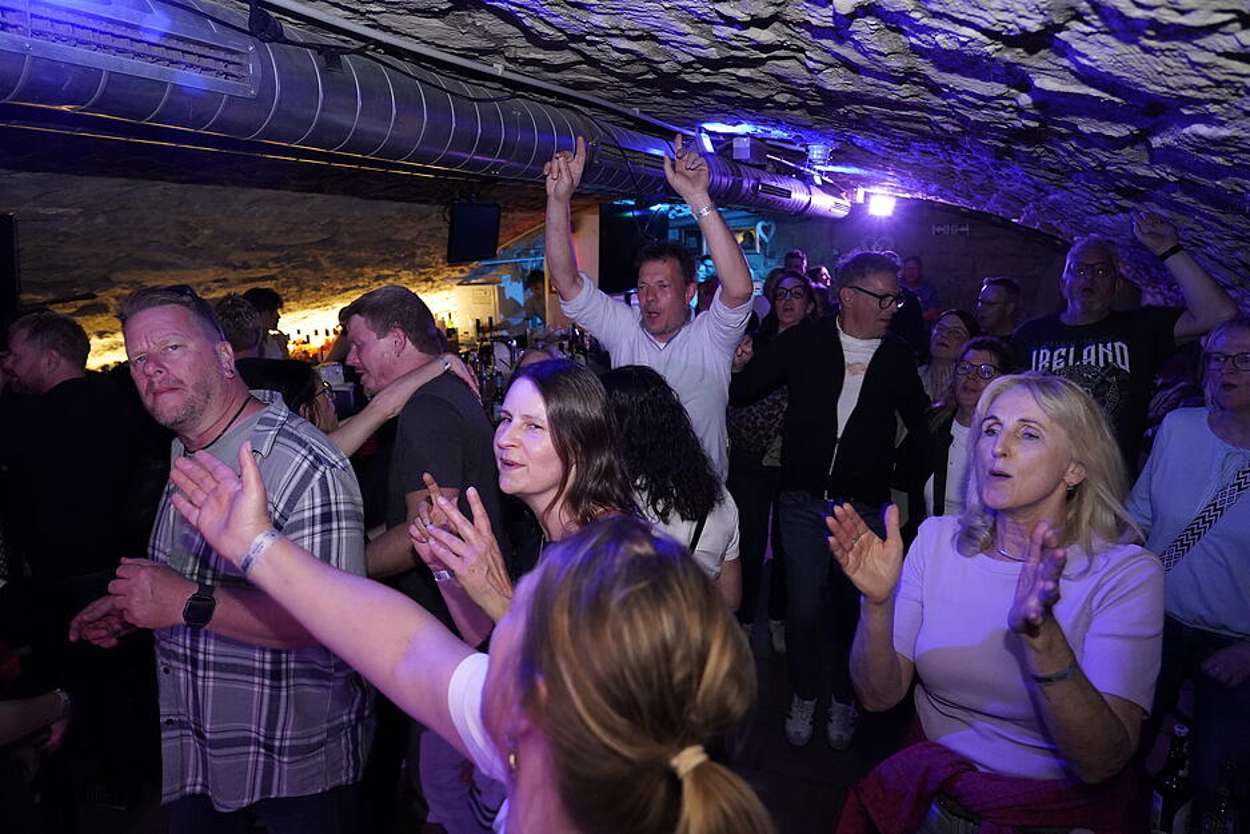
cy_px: 417
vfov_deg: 53.2
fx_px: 833
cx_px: 625
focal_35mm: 24
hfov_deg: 73.7
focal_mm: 24
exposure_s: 1/80
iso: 6400
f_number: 4
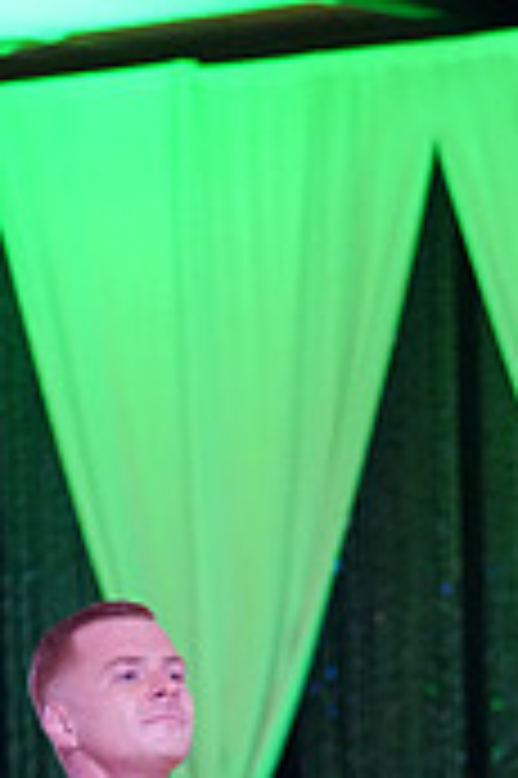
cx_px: 827
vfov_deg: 7.2
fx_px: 6098
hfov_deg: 4.8
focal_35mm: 282
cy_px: 1223
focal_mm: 84
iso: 5000
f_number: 2.8
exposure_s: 1/500
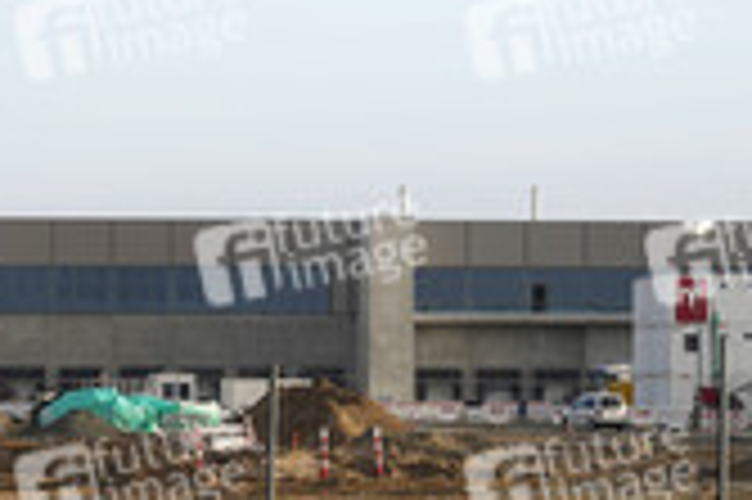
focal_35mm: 202
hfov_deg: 10.2
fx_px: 4215
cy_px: 140
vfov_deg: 6.8
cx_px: 191
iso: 320
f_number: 11
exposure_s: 1/320
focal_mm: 75
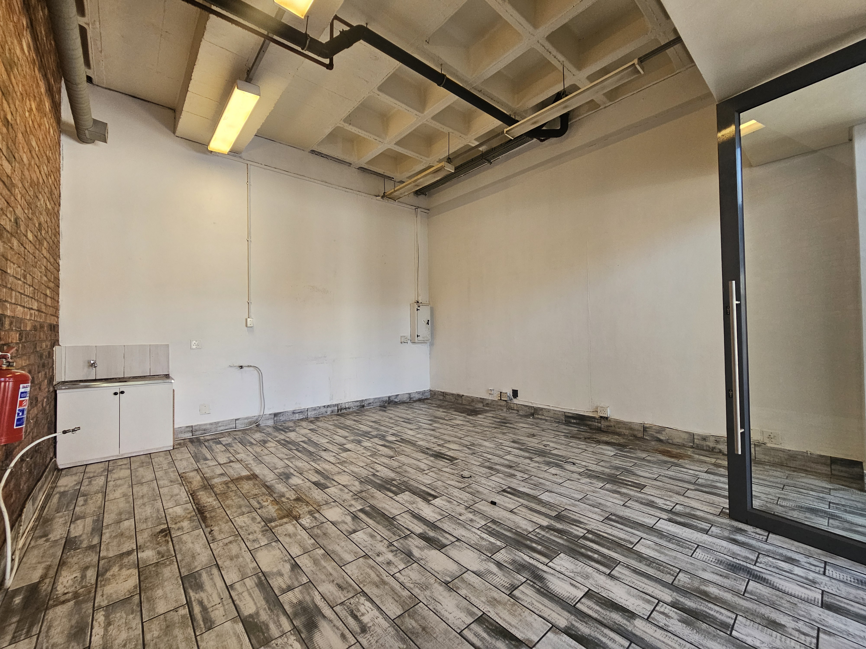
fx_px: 325
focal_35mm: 13
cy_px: 324
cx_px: 433
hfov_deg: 106.2
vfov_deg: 89.9
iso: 160
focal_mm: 2.2
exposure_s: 1/50
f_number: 2.2
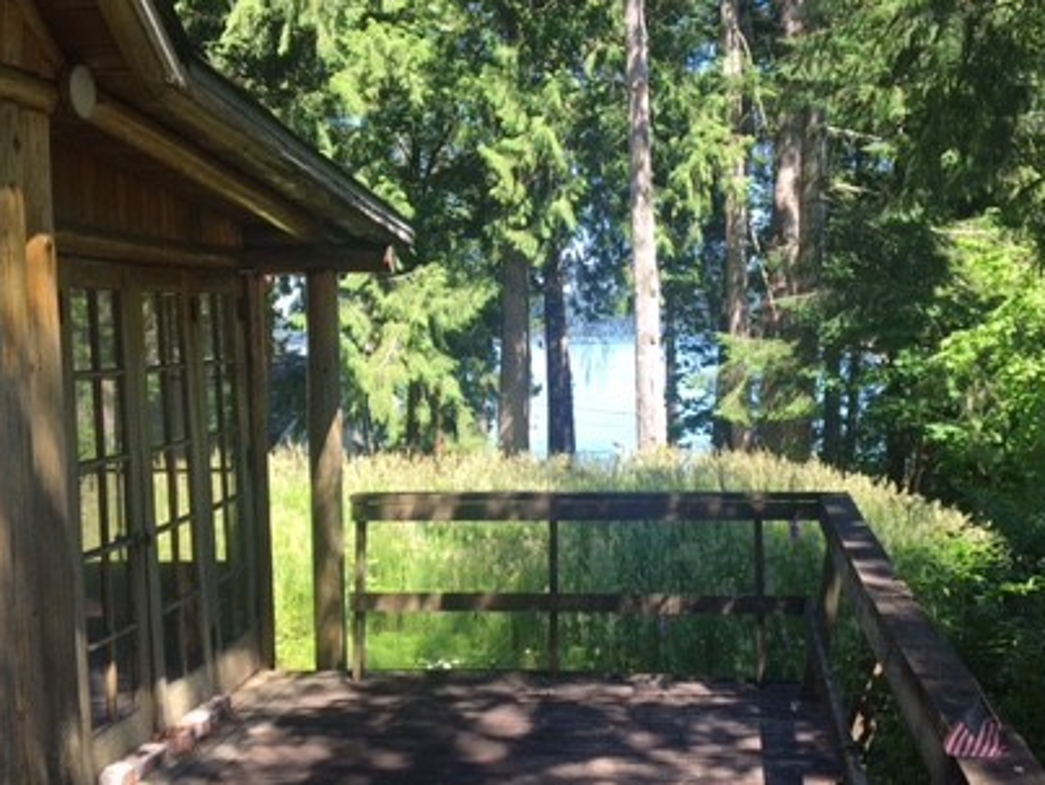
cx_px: 534
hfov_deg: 41.2
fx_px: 1390
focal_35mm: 46
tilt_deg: -1.7
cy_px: 391
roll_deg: +1.6
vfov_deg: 31.6
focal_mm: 4.15
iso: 25
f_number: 2.2
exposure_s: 1/278
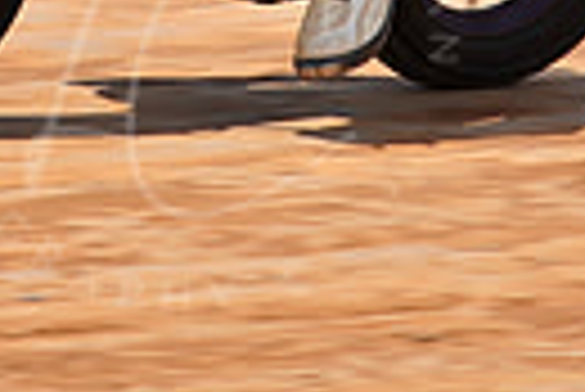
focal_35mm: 756
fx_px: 12299
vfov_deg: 1.8
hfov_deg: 2.7
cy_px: -374
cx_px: 184
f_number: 10
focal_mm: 170
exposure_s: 1/400
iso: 200
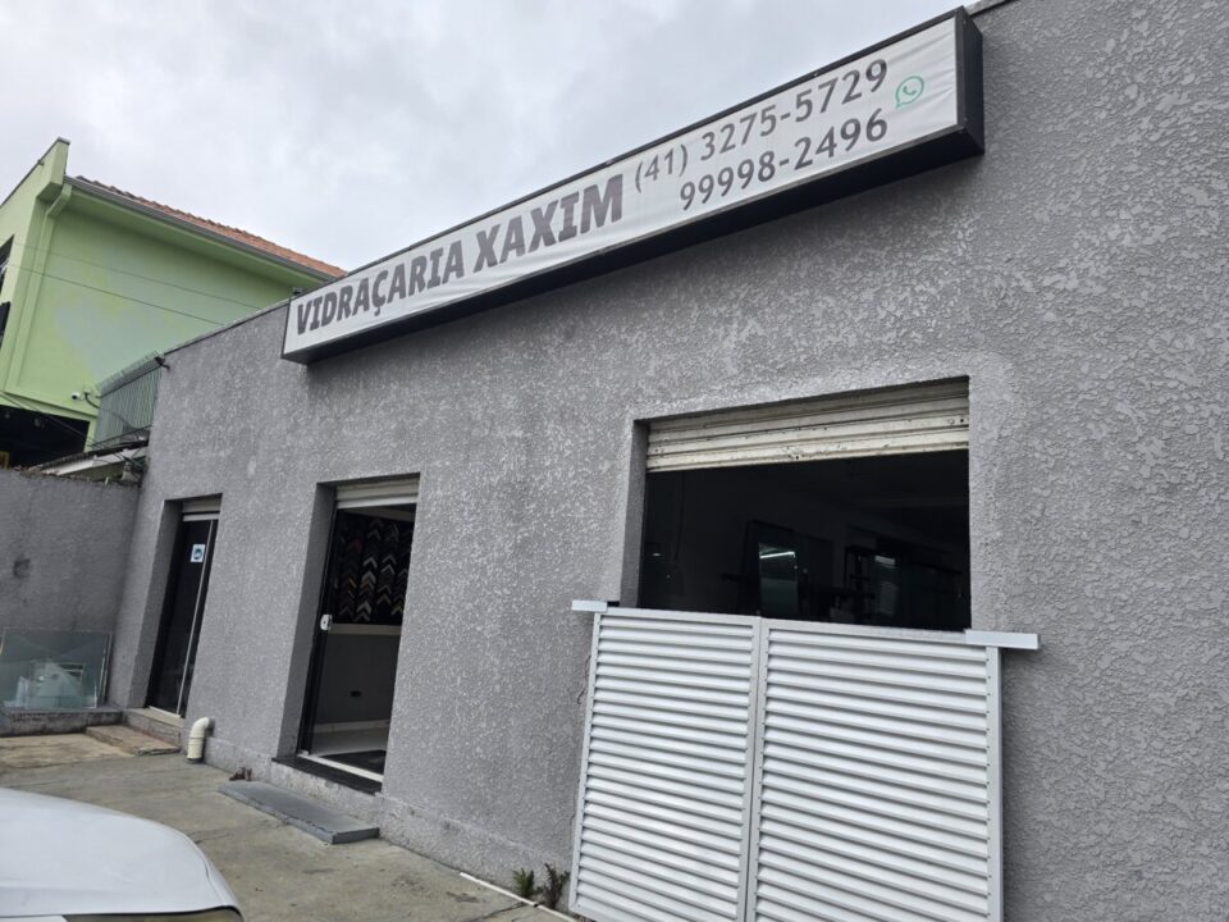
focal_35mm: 23
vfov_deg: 58.9
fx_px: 817
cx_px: 614
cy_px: 461
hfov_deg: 73.9
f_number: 1.7
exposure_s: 1/440
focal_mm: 6.3
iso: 12
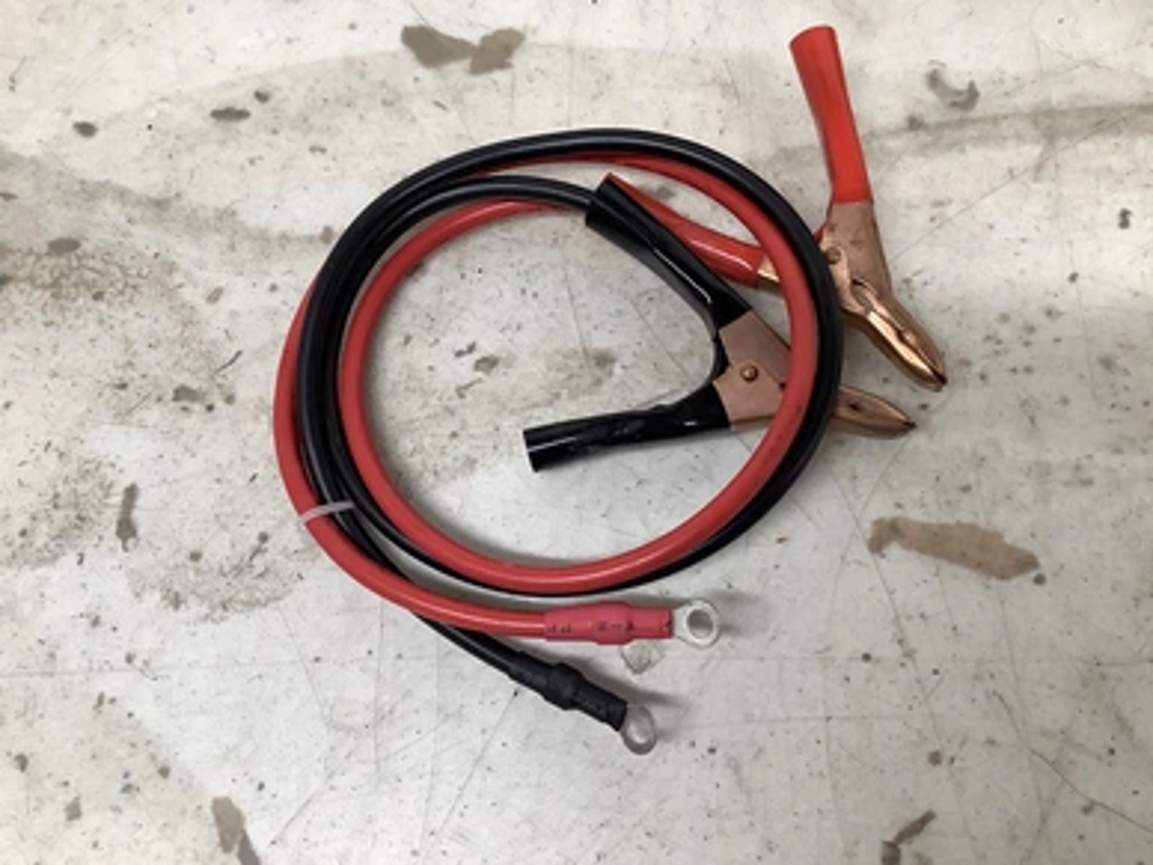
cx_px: 588
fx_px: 1066
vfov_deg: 44.2
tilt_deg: -72.0
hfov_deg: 56.8
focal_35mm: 32
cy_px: 425
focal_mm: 3.3
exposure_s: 1/120
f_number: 2.4
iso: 80
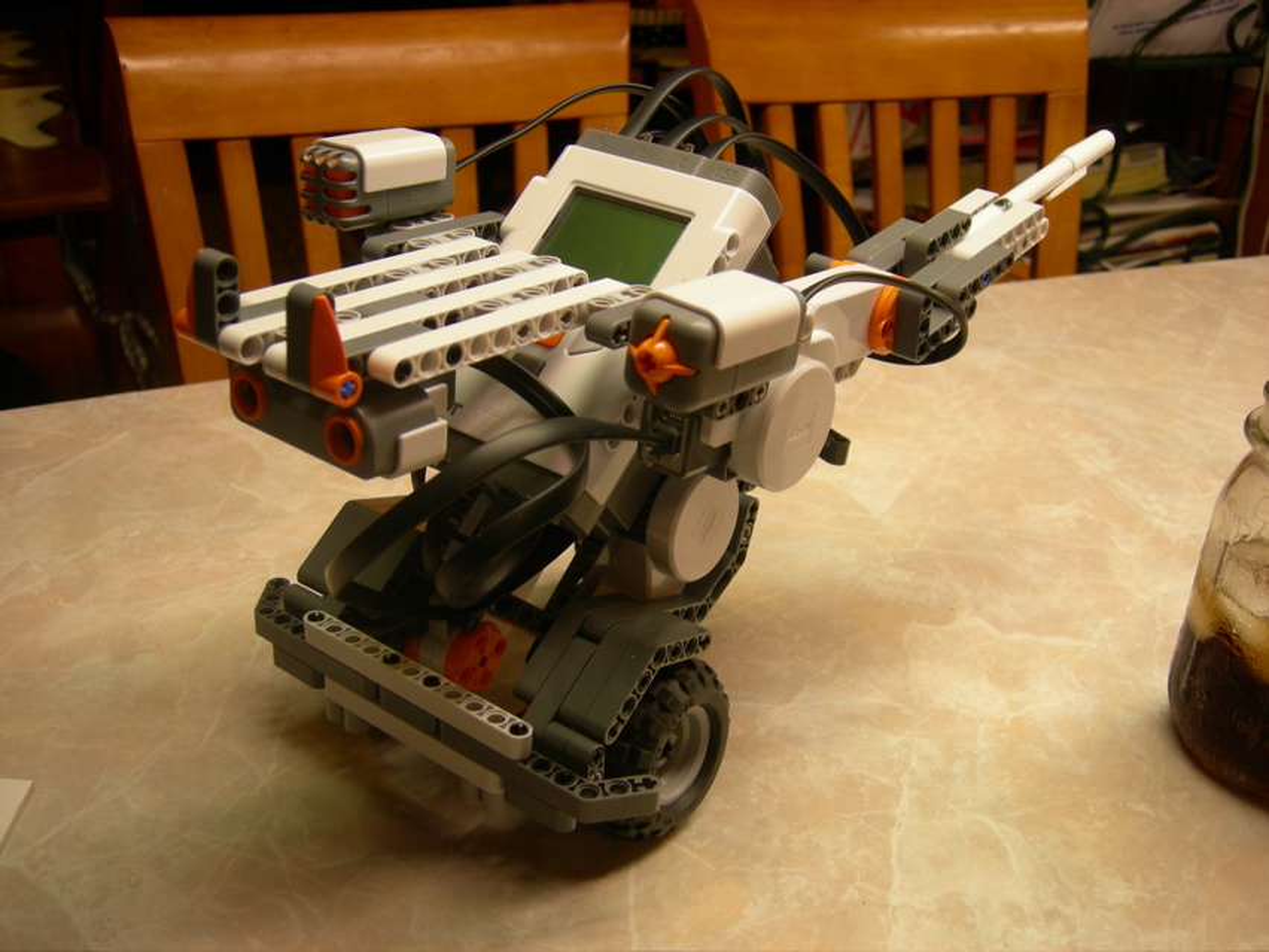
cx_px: 634
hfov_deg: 51.4
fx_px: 1320
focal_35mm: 36
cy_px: 476
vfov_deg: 39.7
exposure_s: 1/27.2
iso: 64
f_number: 2.7
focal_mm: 7.5
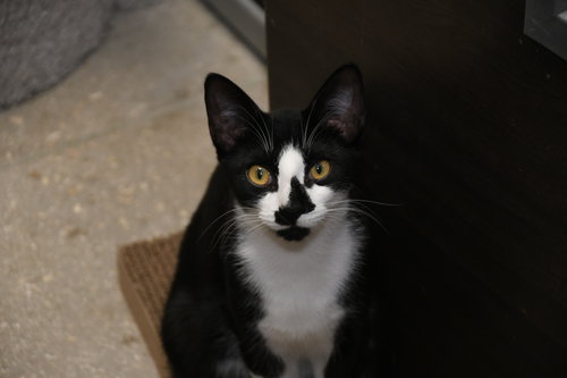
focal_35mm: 180
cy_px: 189
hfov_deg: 11.4
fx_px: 2834
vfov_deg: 7.6
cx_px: 284
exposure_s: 1/200
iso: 800
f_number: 6.3
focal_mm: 120
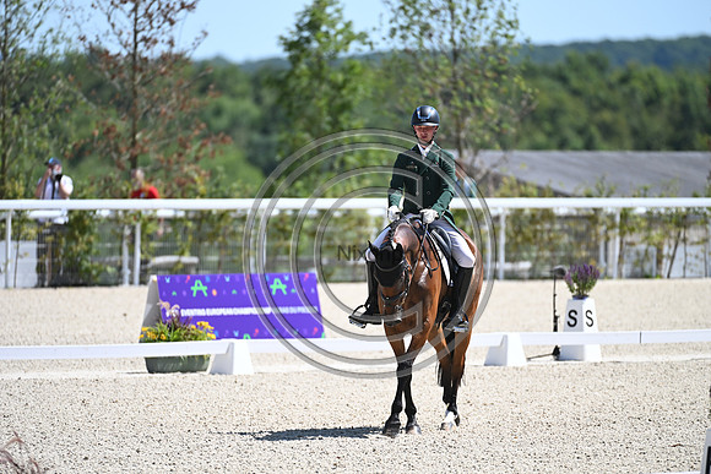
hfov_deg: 5.2
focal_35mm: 400
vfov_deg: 3.4
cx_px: 356
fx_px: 7901
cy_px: 237
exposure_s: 1/1600
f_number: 4.5
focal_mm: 400
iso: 360
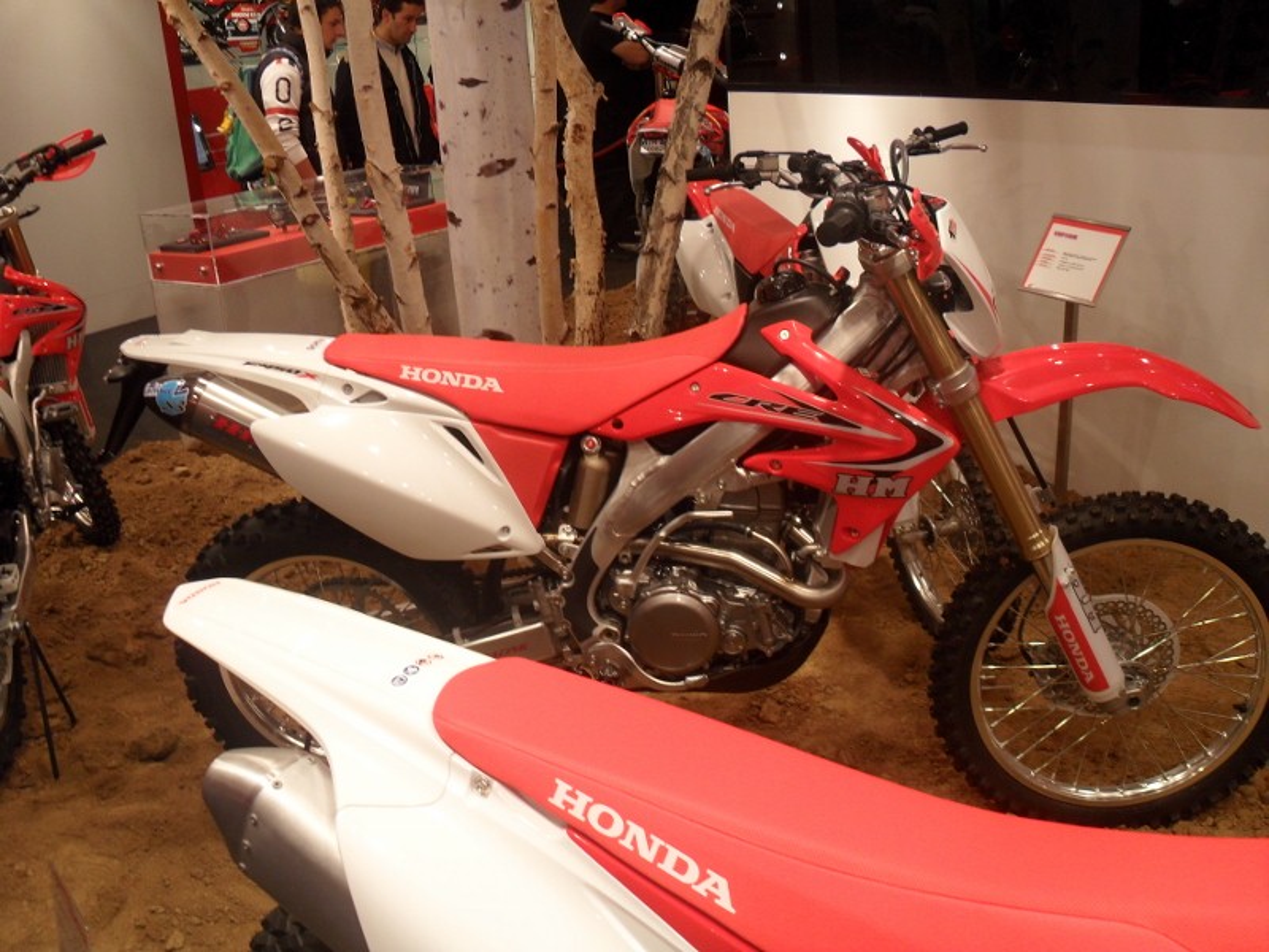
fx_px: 1283
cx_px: 634
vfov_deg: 40.7
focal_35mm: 35
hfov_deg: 52.6
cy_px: 476
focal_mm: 6.2
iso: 100
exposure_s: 1/30
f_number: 2.8
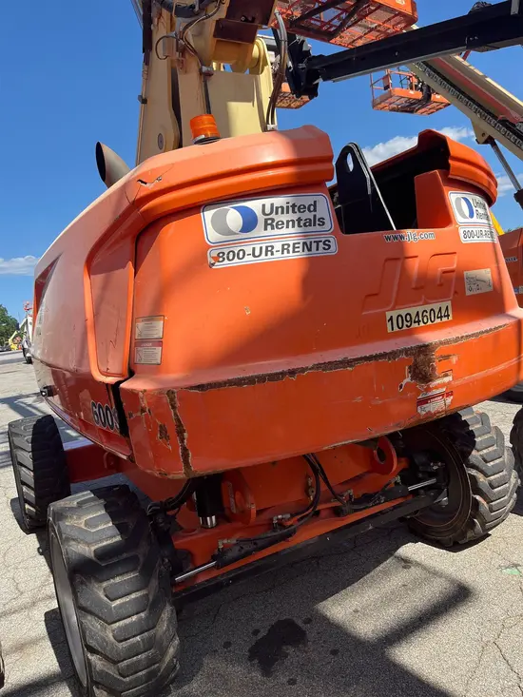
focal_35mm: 26
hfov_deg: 53.1
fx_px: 524
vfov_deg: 67.3
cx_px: 262
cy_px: 348
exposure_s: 1/2179
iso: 50
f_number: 1.6
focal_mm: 5.1
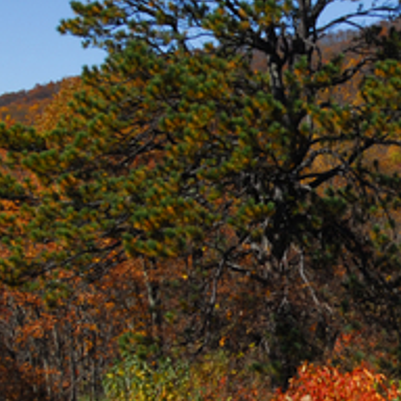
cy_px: 232
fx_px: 1389
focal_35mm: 106
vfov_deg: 16.4
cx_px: 364
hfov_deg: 16.2
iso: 100
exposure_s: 1/500
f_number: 5.6
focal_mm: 24
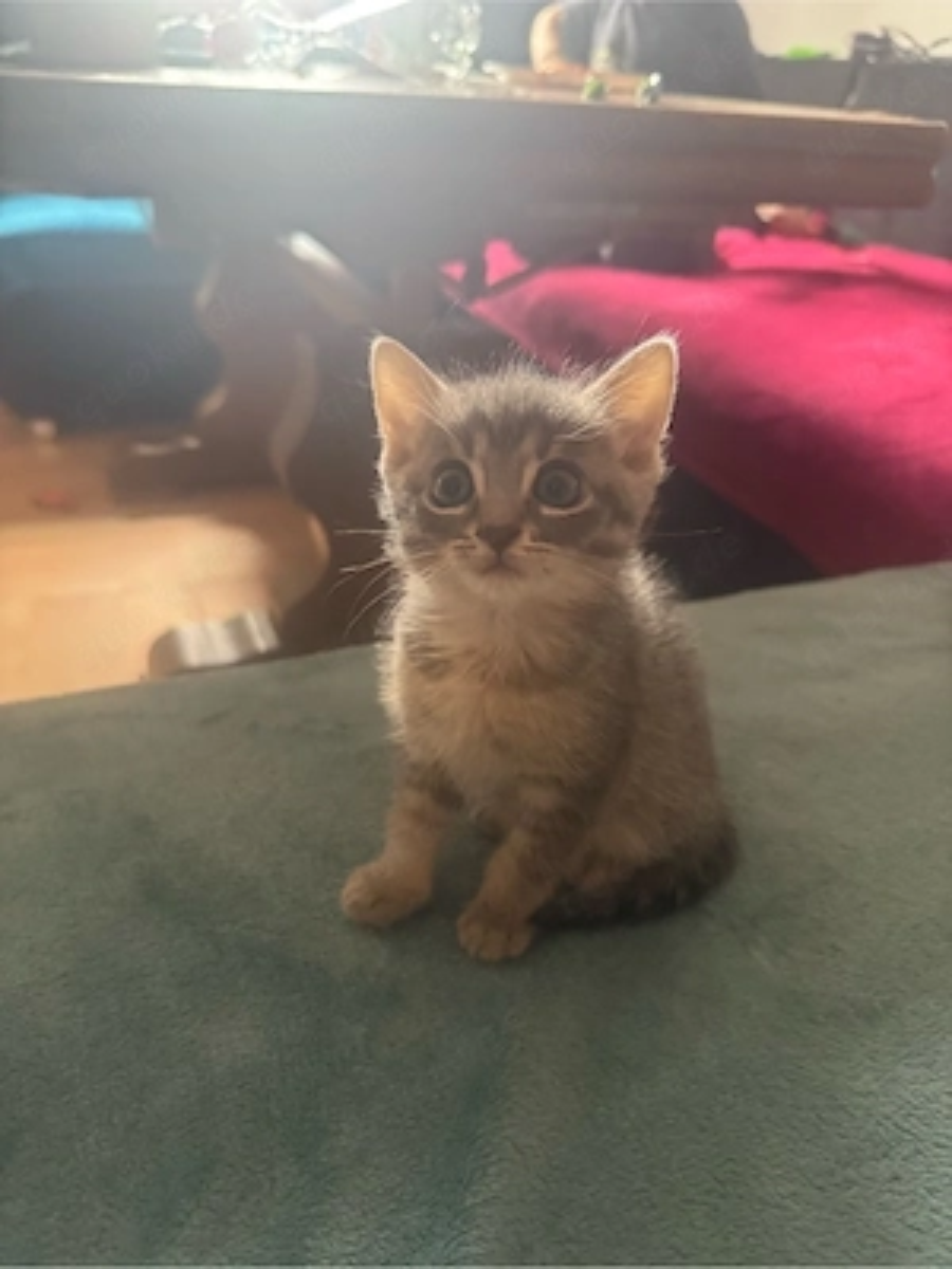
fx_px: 880
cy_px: 634
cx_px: 476
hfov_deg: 56.8
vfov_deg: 71.6
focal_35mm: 24
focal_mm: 6.76
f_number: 1.78
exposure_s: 1/60
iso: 800
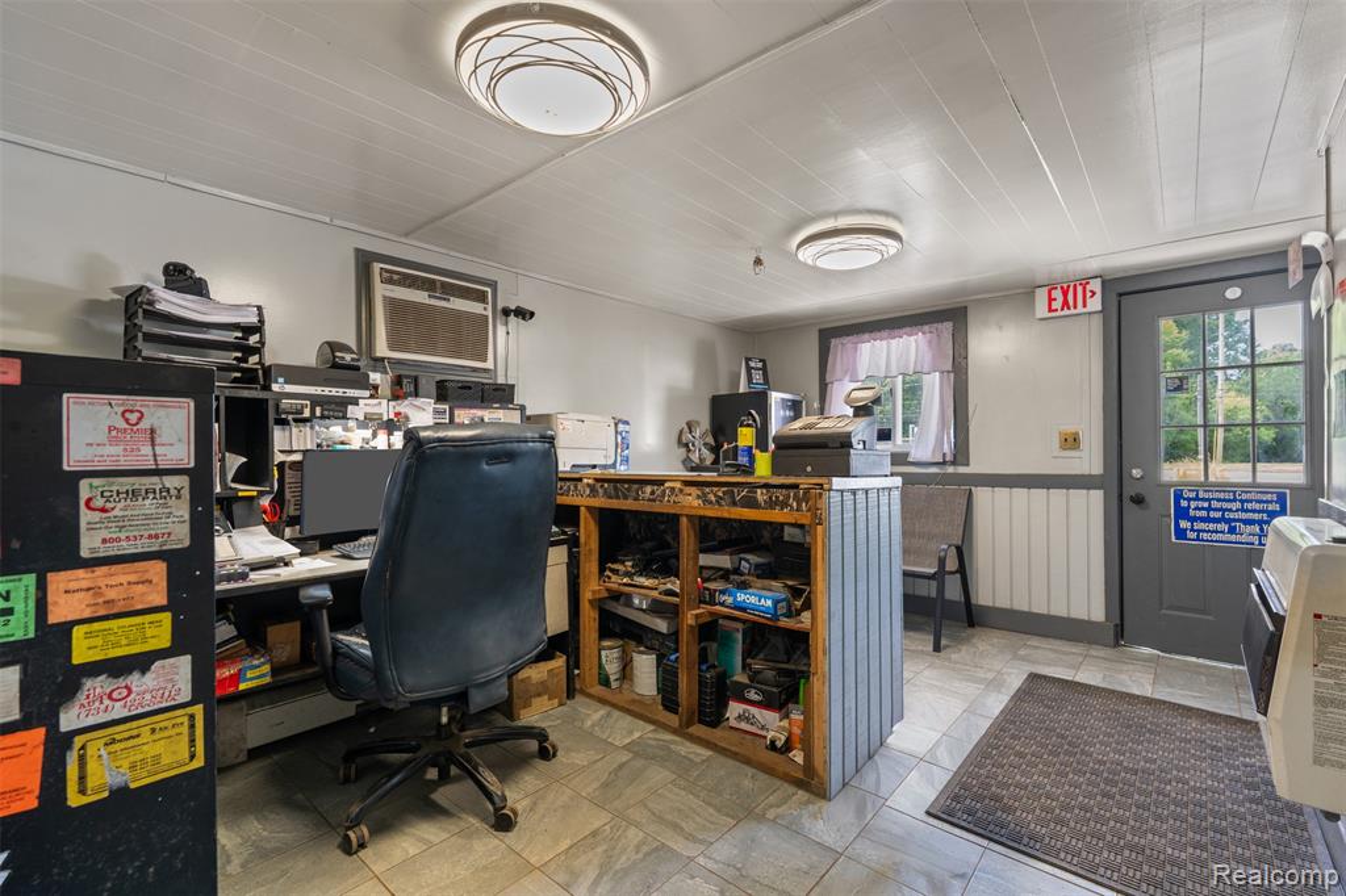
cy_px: 448
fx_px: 617
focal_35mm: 16
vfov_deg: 72.0
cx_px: 673
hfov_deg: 95.0
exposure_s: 2
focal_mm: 16.5
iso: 250
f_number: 9
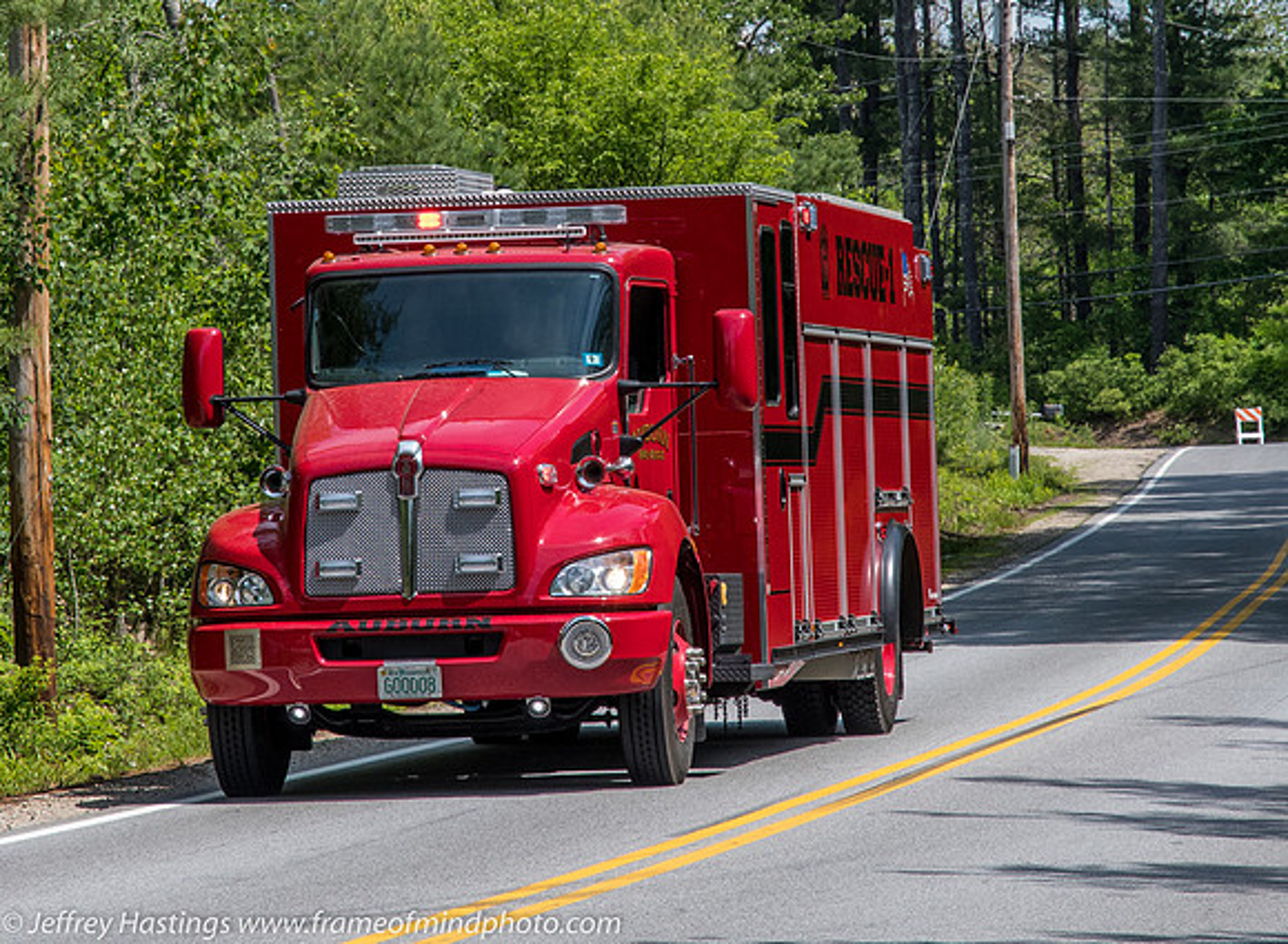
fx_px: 7567
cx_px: 676
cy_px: 316
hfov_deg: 9.7
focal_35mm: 205
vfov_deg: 7.1
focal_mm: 80
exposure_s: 1/400
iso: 250
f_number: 9
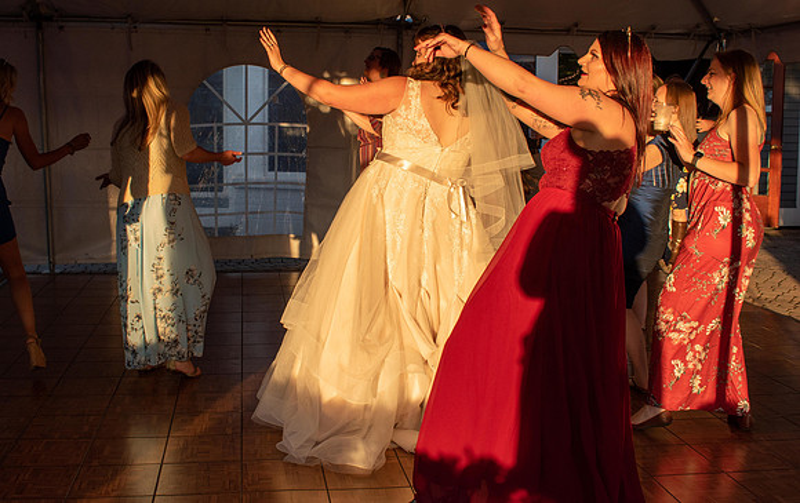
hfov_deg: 48.3
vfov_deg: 31.5
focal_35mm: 41
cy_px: 206
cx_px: 354
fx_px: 891
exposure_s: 1/250
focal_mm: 24
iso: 220
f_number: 8
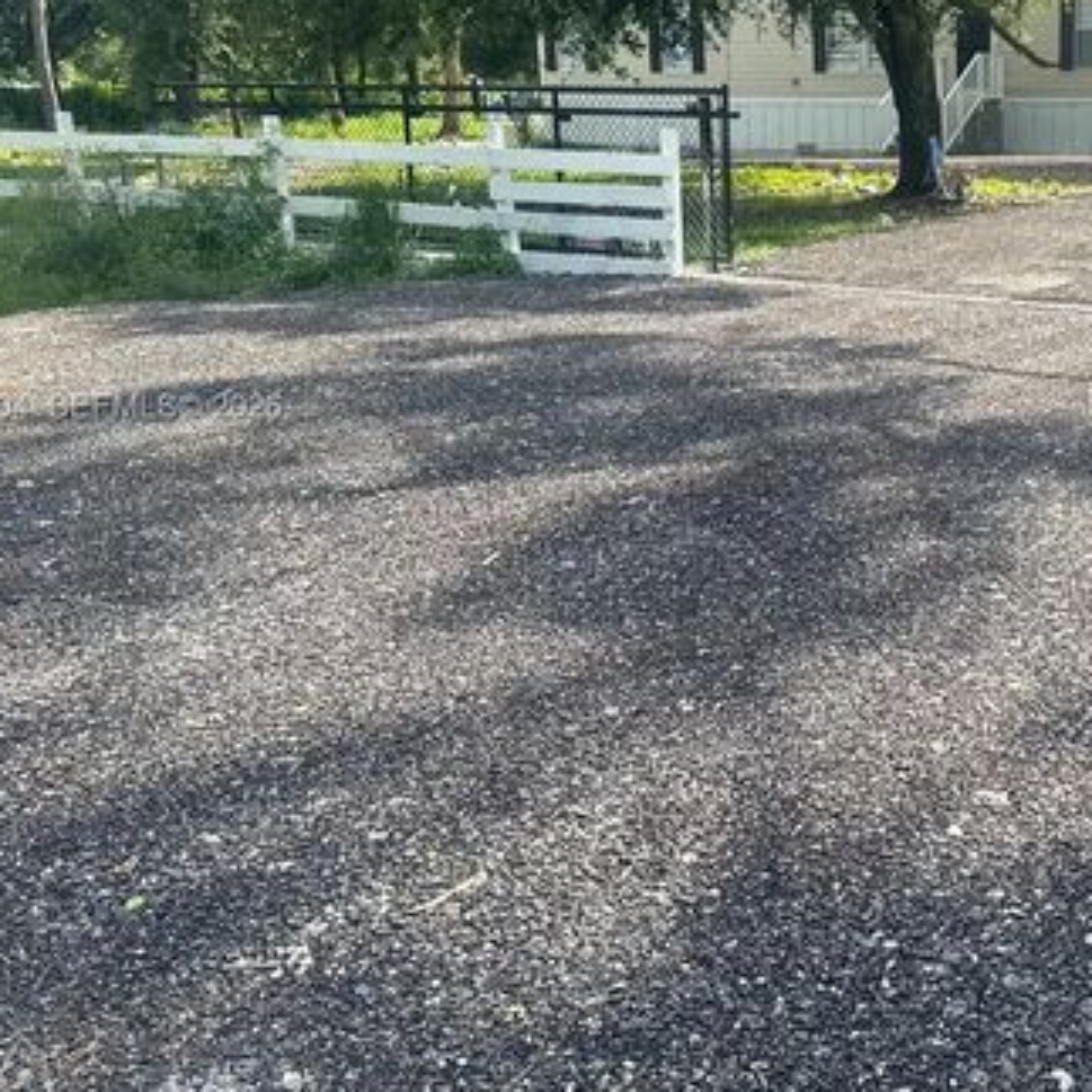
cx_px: 943
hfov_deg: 37.8
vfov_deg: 39.8
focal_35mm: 42
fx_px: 1499
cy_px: 409
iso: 80
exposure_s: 1/1721
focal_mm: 6.76
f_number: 1.78
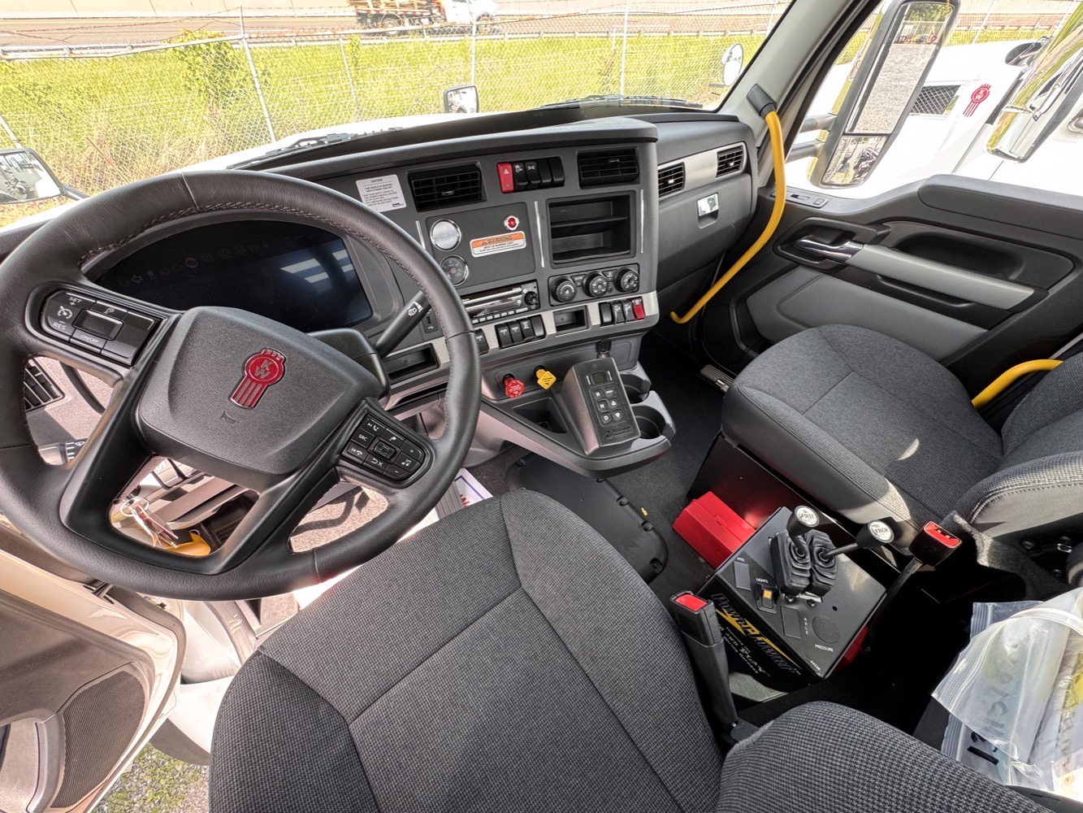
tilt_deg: -46.7
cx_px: 542
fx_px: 438
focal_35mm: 14
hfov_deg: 102.1
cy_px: 406
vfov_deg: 85.7
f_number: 2.2
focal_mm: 2.22
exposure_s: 1/99
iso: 160
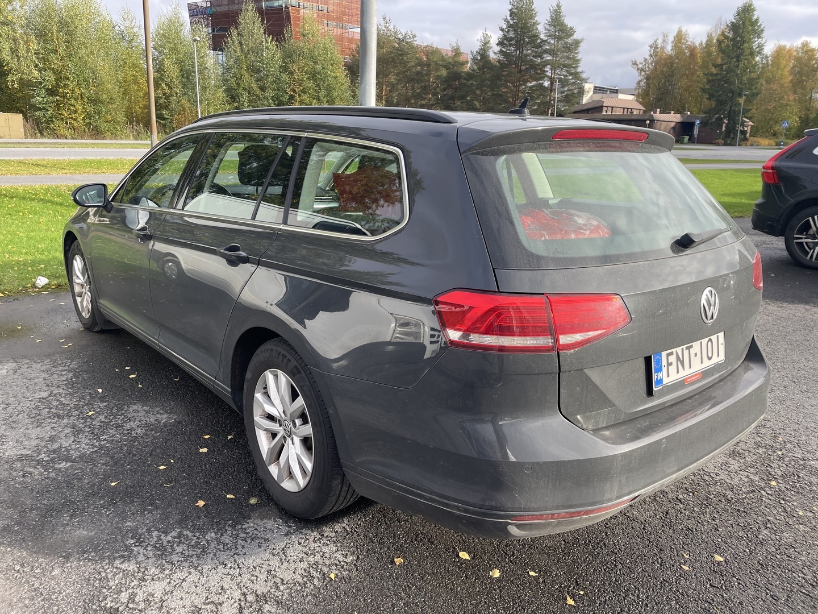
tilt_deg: -15.9
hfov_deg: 67.3
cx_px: 409
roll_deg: -0.6
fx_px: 614
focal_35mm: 26
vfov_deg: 53.1
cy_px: 307
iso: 32
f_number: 1.6
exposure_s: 1/561
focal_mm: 4.2
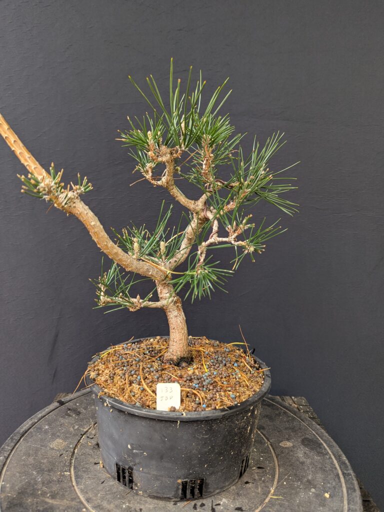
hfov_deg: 56.8
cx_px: 192
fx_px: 355
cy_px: 256
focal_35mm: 24
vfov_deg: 71.6
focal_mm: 6.81
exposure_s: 1/50
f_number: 1.85
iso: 51
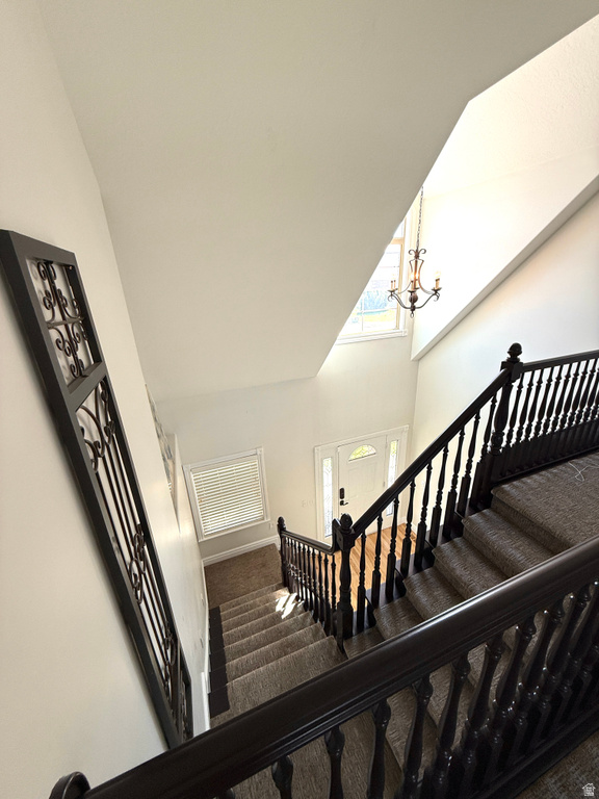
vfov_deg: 102.1
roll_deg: +1.9
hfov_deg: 85.7
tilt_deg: -21.0
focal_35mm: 14
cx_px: 300
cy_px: 400
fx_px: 323
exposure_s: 1/121
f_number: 2.2
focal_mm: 2.22
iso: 64
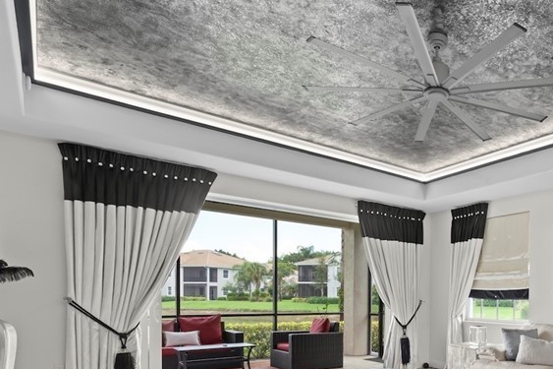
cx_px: 470
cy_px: 290
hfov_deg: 59.9
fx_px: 415
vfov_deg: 45.7
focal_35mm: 27
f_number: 11
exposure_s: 1
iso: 400
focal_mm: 14
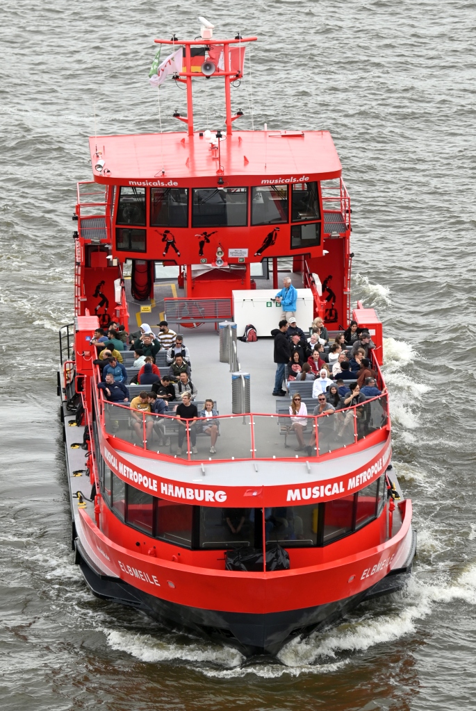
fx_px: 4155
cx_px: 238
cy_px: 356
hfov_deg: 6.6
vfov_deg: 9.8
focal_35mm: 210
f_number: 5.3
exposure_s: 1/1000
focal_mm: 210
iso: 400
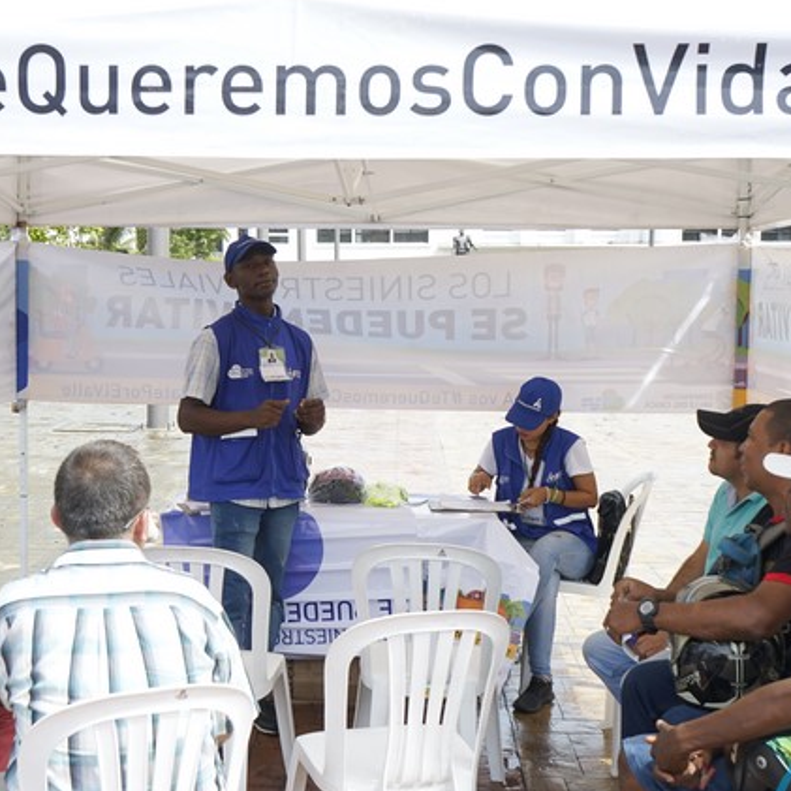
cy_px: 424
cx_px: 310
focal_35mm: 50
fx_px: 1293
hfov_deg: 33.9
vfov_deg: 34.0
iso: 160
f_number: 8
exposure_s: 1/125
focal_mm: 31
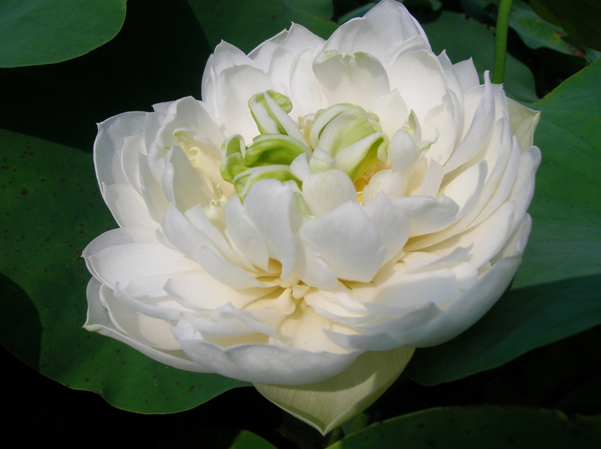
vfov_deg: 41.7
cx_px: 300
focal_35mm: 34
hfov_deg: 54.0
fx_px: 590
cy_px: 224
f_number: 4.9
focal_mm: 5.7
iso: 50
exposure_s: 1/1082
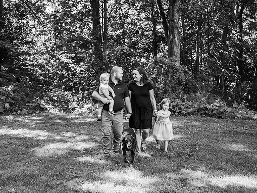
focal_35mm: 53
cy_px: 107
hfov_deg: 36.1
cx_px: 117
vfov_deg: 27.5
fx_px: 394
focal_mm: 44
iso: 640
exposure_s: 1/640
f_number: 3.2
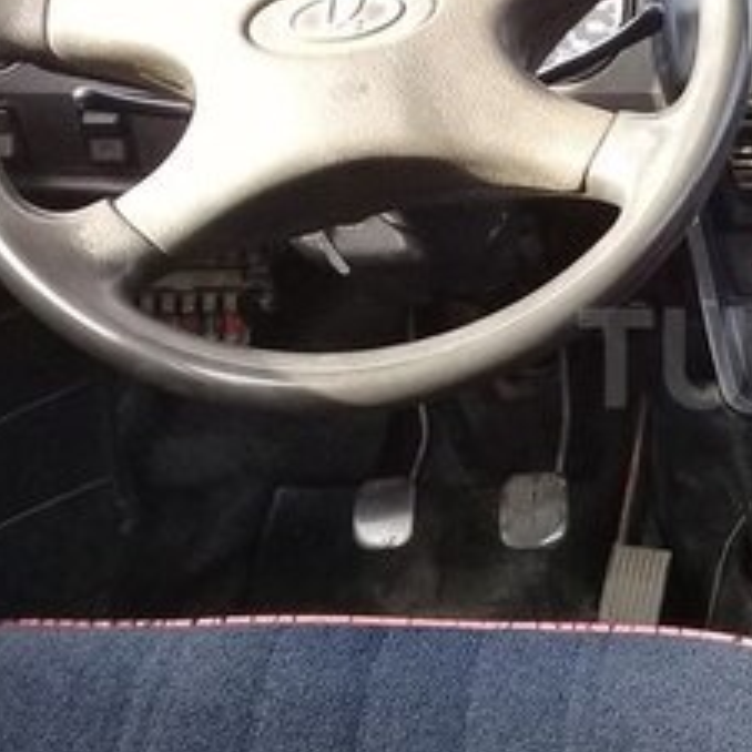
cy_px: 358
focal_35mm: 80
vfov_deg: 21.6
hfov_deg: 20.2
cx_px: 918
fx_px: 1966
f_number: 2.2
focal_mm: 3.3
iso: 80
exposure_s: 1/100
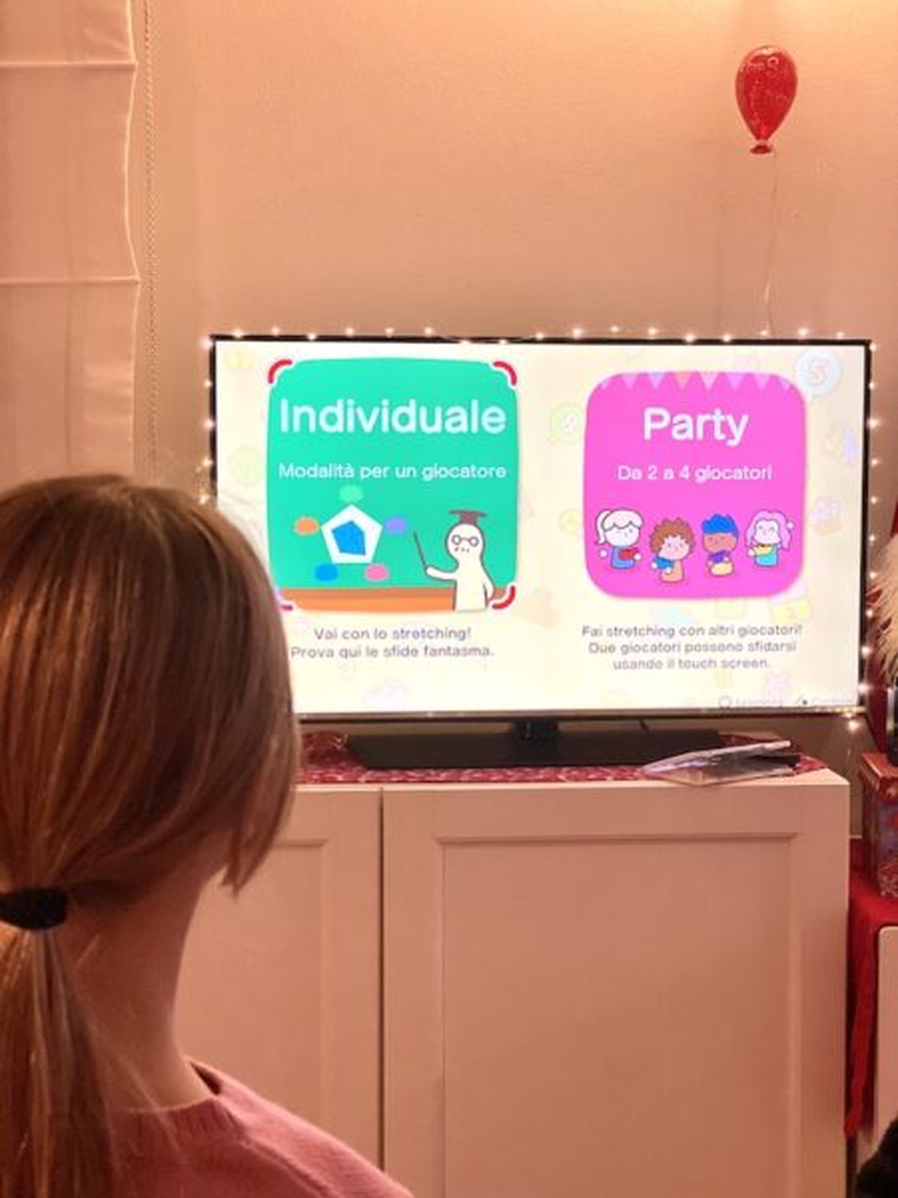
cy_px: 599
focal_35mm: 52
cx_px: 449
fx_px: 1799
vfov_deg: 36.8
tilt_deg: -4.2
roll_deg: -0.5
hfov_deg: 28.0
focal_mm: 6
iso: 160
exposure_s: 1/100
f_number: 2
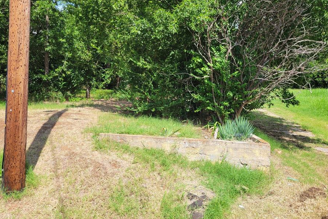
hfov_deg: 60.2
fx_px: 282
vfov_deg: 41.9
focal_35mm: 31
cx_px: 150
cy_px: 79
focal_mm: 5.4
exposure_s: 1/1339
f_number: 1.8
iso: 40
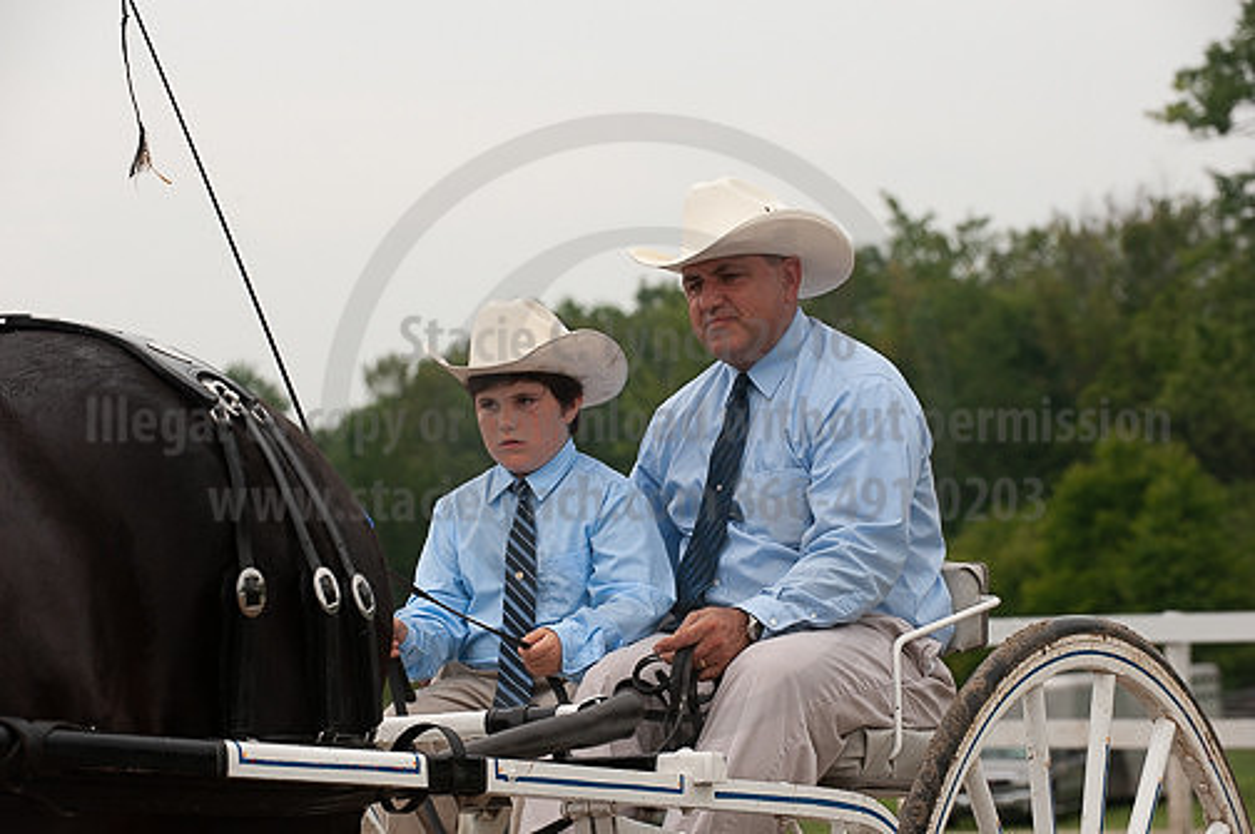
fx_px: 4702
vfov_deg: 10.1
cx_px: 628
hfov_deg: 15.2
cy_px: 417
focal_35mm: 135
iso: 640
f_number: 5.6
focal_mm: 135
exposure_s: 1/1000
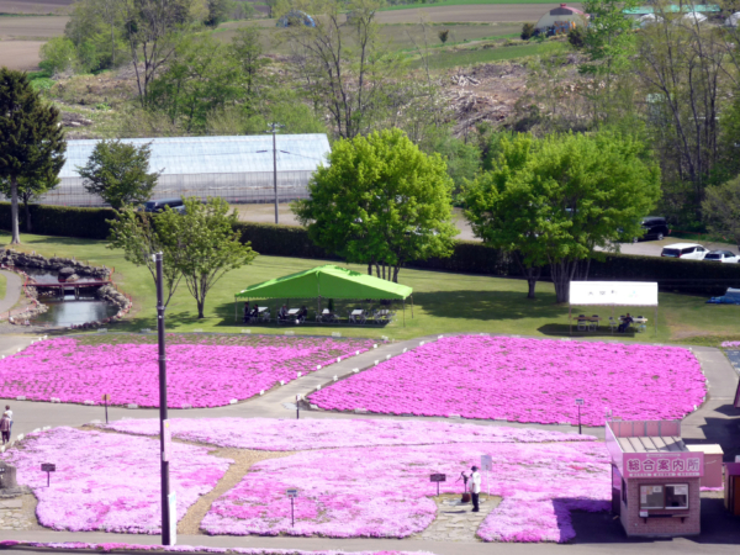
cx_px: 370
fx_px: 2138
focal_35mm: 100
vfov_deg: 14.8
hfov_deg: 19.6
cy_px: 278
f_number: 5.1
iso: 100
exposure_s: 1/250
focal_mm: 16.5
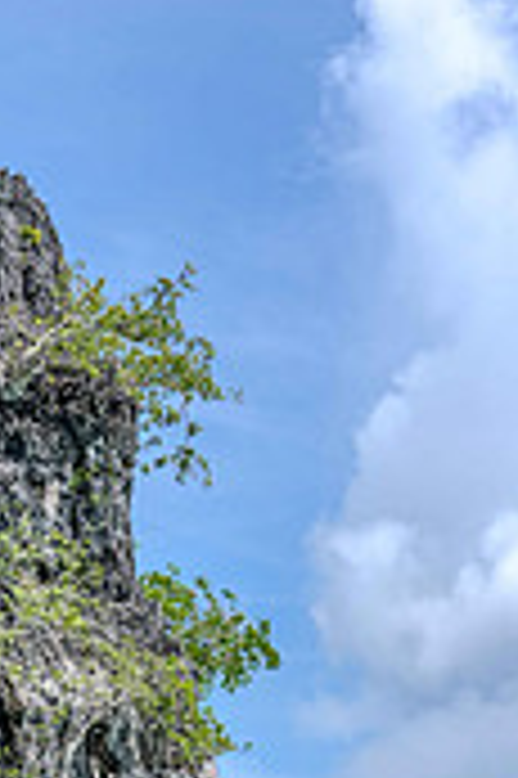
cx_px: -126
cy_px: 850
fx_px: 3936
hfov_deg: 7.5
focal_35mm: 182
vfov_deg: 11.2
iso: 125
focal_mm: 70
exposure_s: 1/500
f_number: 5
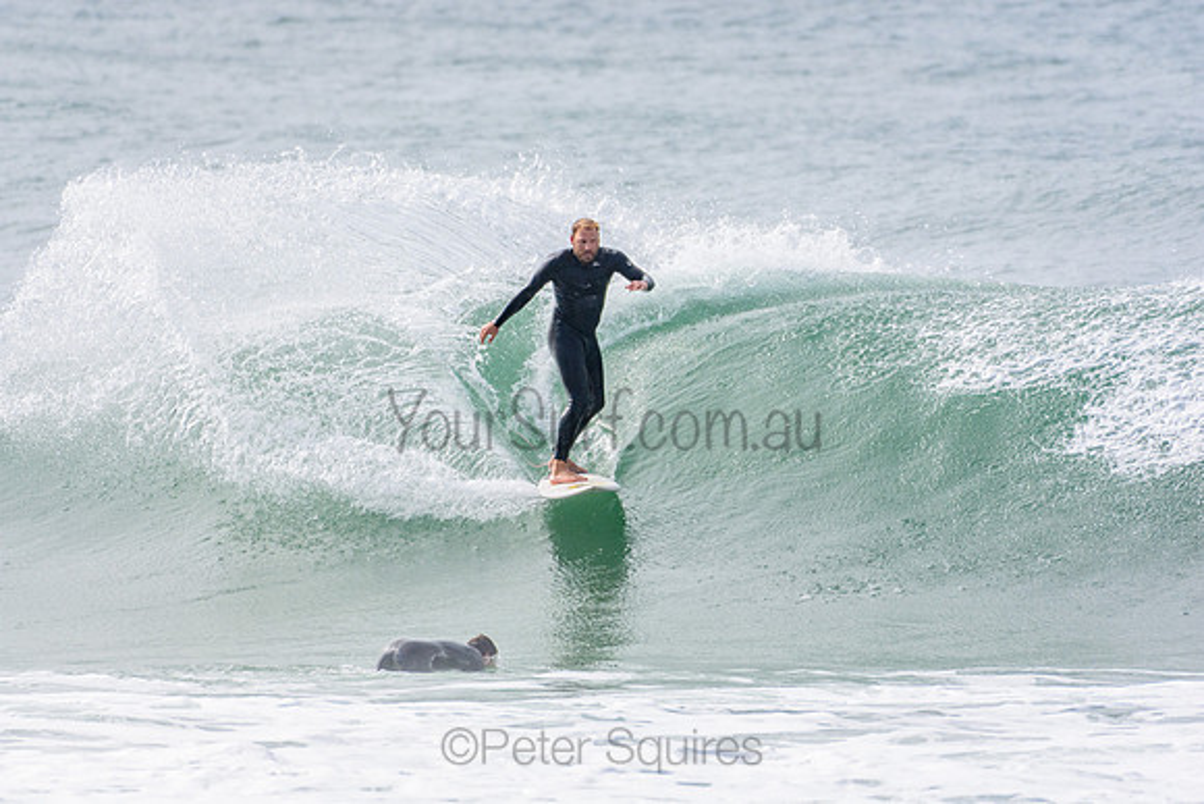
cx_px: 602
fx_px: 25088
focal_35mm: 750
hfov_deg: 2.7
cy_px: 402
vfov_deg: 1.8
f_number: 5.6
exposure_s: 1/2000
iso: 320
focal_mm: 500
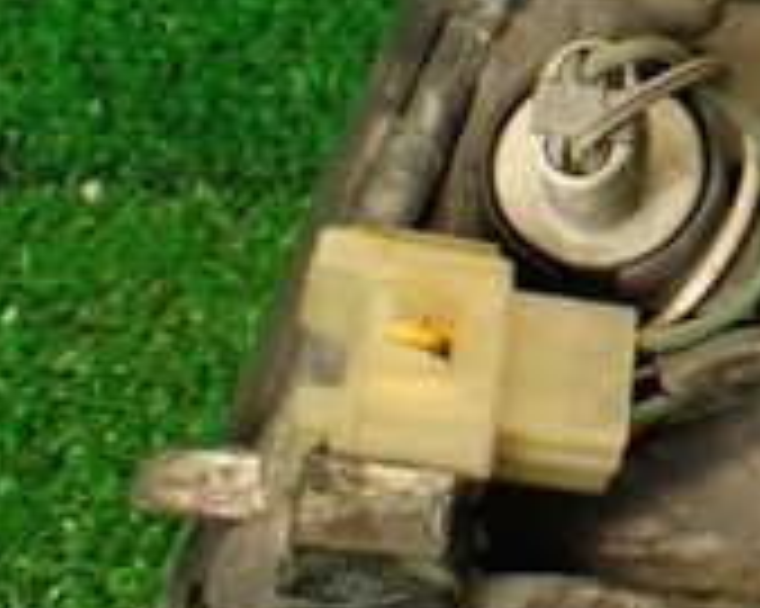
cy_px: 68
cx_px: 1300
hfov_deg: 15.3
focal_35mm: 111
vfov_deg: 13.8
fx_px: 2495
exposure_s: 1/30
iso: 200
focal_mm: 5.79
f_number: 2.4
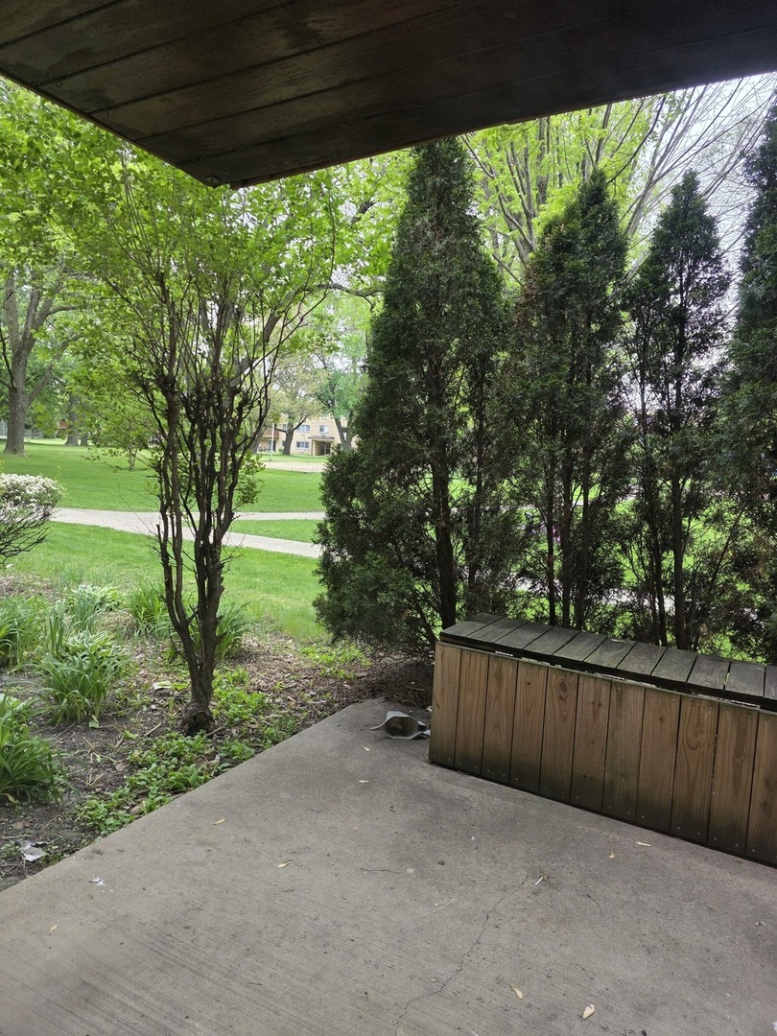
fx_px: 688
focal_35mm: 23
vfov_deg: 73.9
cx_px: 388
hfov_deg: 58.9
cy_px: 518
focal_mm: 6.3
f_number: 1.7
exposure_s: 1/180
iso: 50
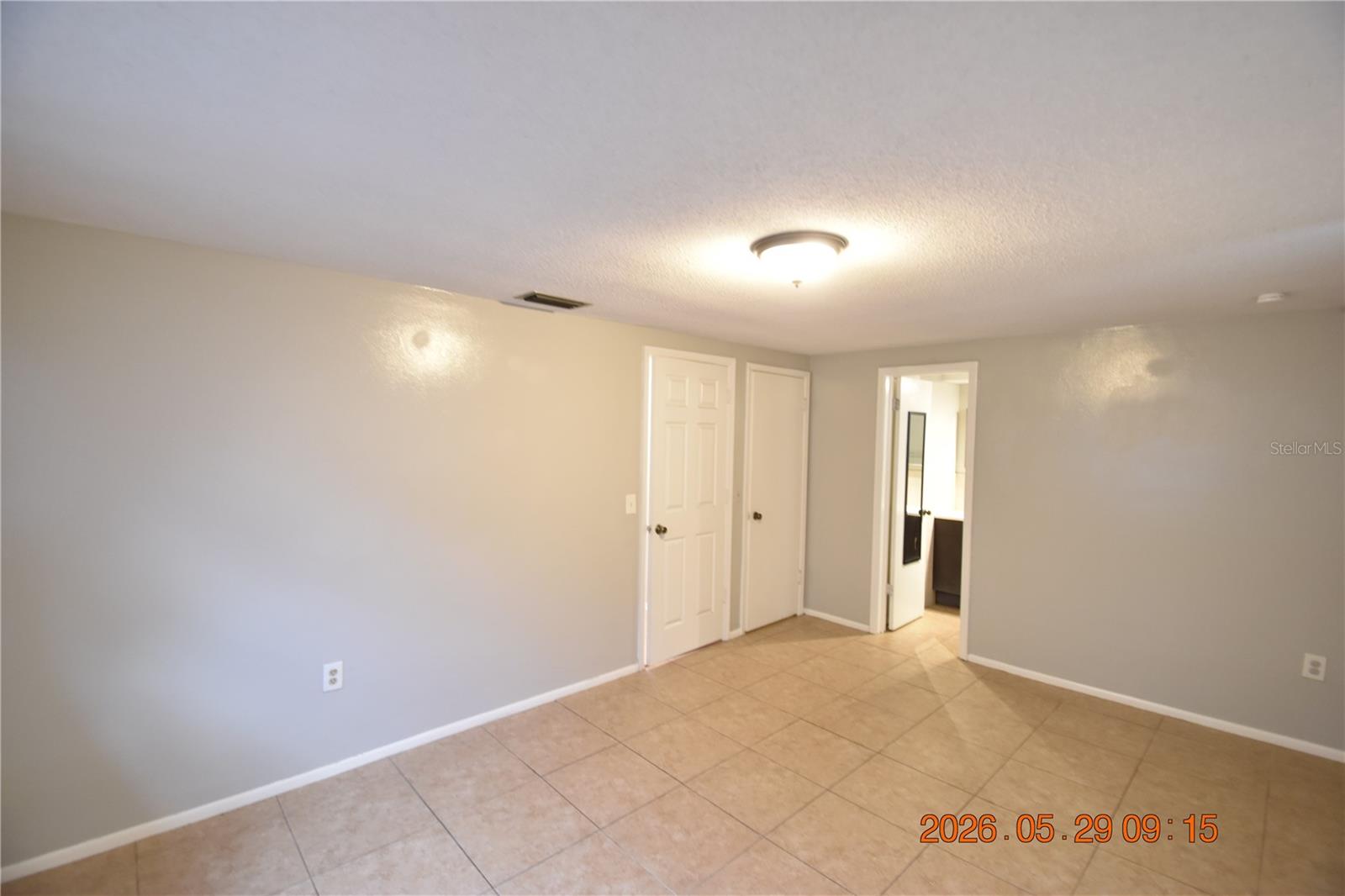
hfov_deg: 100.4
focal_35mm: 15
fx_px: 560
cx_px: 672
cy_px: 448
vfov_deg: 77.3
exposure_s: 1/15
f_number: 3.5
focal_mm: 10
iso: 800
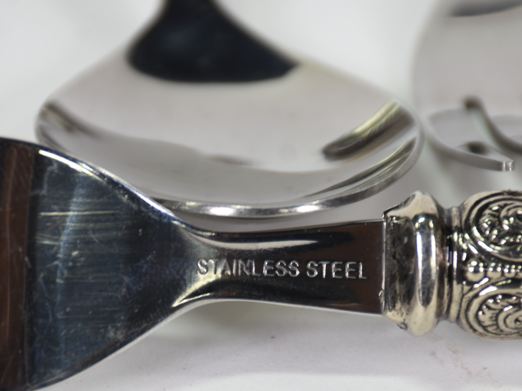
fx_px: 5248
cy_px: 268
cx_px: 300
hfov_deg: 5.7
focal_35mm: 348
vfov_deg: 4.3
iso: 200
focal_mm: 116
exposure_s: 1/13
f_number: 7.1
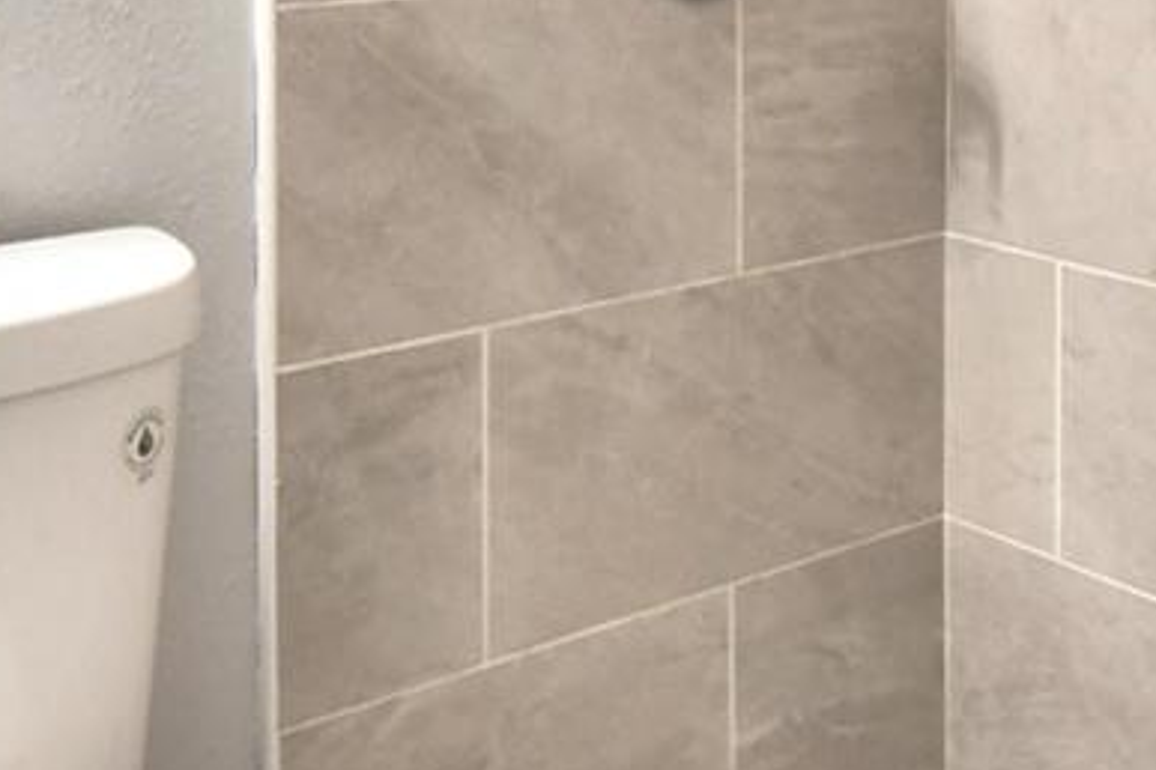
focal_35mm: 62
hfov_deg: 32.4
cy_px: -200
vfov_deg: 20.3
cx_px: 582
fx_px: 1991
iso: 560
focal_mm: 10
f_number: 4.5
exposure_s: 1/30
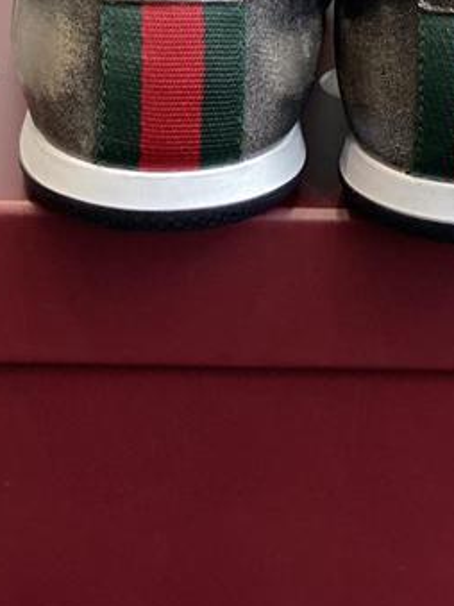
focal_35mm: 133
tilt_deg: -15.6
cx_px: 361
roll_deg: -3.0
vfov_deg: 14.6
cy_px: 16
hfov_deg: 11.1
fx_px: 2327
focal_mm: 6
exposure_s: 1/122
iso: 160
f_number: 2
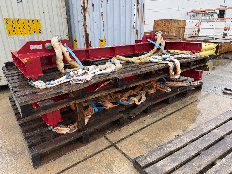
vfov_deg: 56.8
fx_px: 161
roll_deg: +2.2
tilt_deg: -17.2
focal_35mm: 24
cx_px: 116
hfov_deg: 71.6
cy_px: 87
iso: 80
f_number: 1.78
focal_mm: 6.76
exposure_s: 1/453
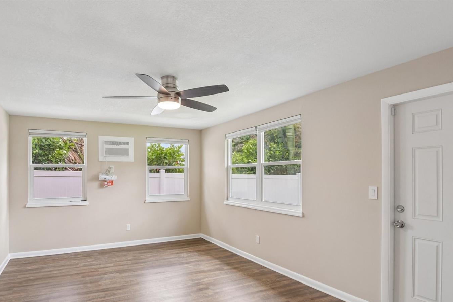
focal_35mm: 19
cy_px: 178
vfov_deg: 64.1
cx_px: 218
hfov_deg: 86.9
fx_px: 239
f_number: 8
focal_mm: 16
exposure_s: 1/50
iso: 400
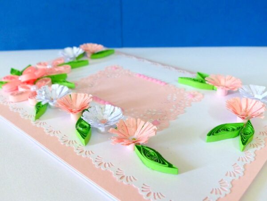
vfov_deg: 40.7
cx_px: 134
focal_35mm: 35
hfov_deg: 52.6
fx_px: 270
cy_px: 100
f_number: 2.8
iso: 400
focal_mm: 6.3
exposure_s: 1/50
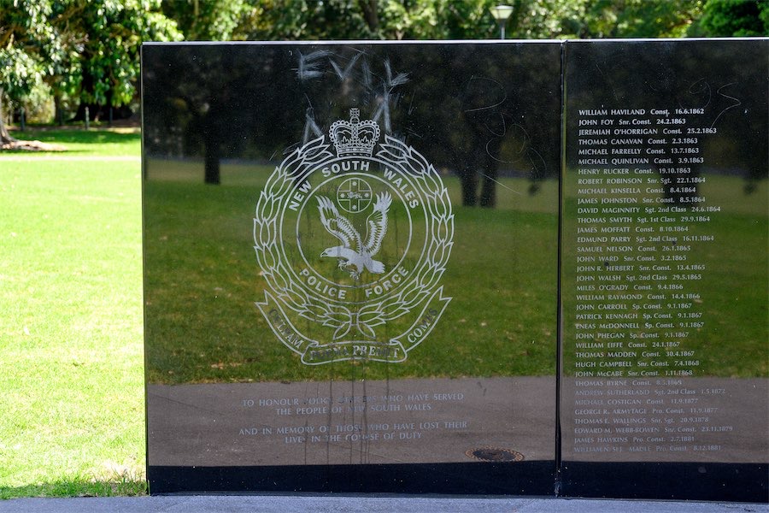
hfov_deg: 46.4
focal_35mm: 42
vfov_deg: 31.9
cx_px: 384
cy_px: 256
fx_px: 897
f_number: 2.8
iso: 500
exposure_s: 1/1250
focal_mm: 42
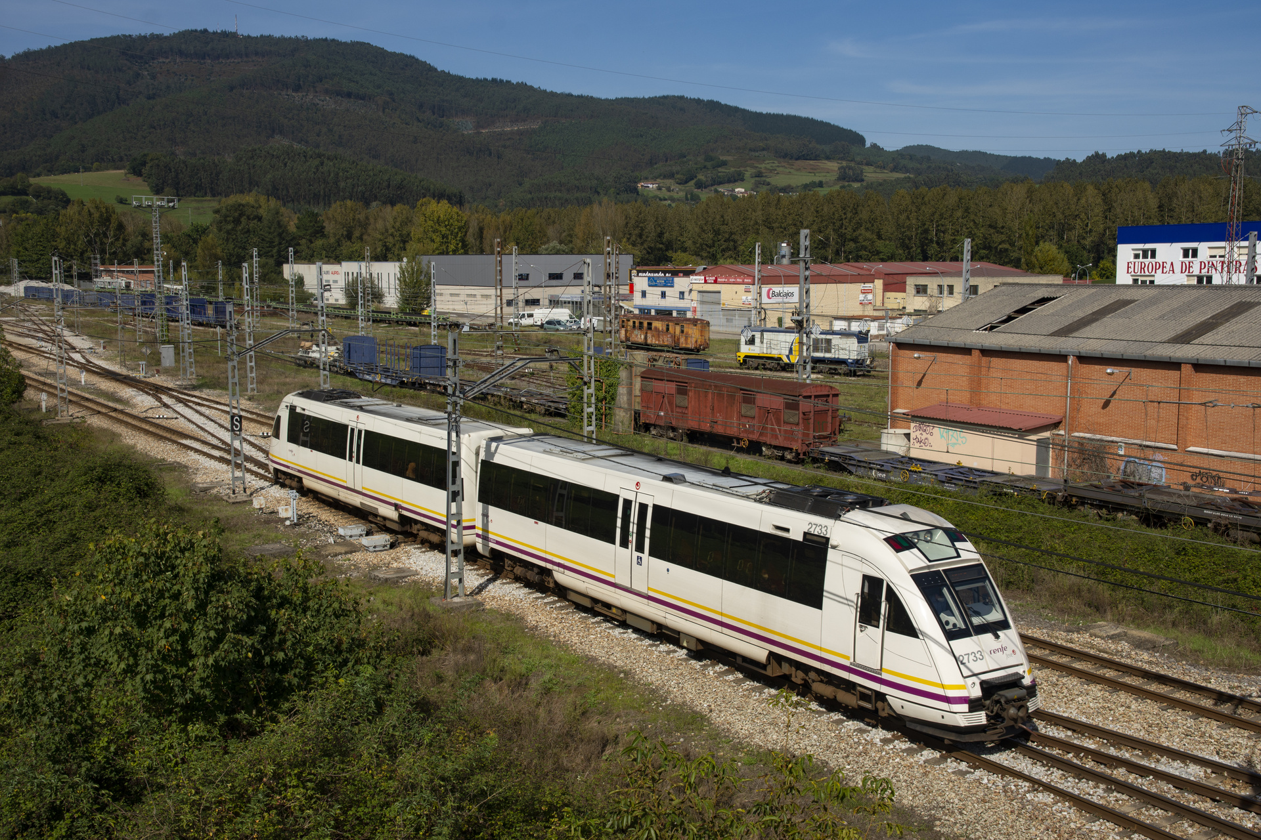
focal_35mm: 39
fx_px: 1366
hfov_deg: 49.6
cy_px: 420
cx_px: 630
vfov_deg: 34.2
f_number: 8
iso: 100
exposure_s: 1/500
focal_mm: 26
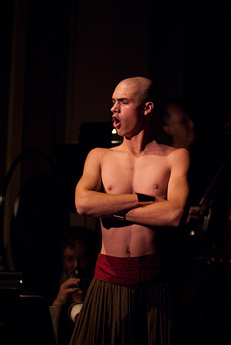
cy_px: 172
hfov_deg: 7.9
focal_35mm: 174
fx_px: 1671
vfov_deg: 11.8
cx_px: 116
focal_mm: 116
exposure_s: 1/50
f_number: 2.8
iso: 1000
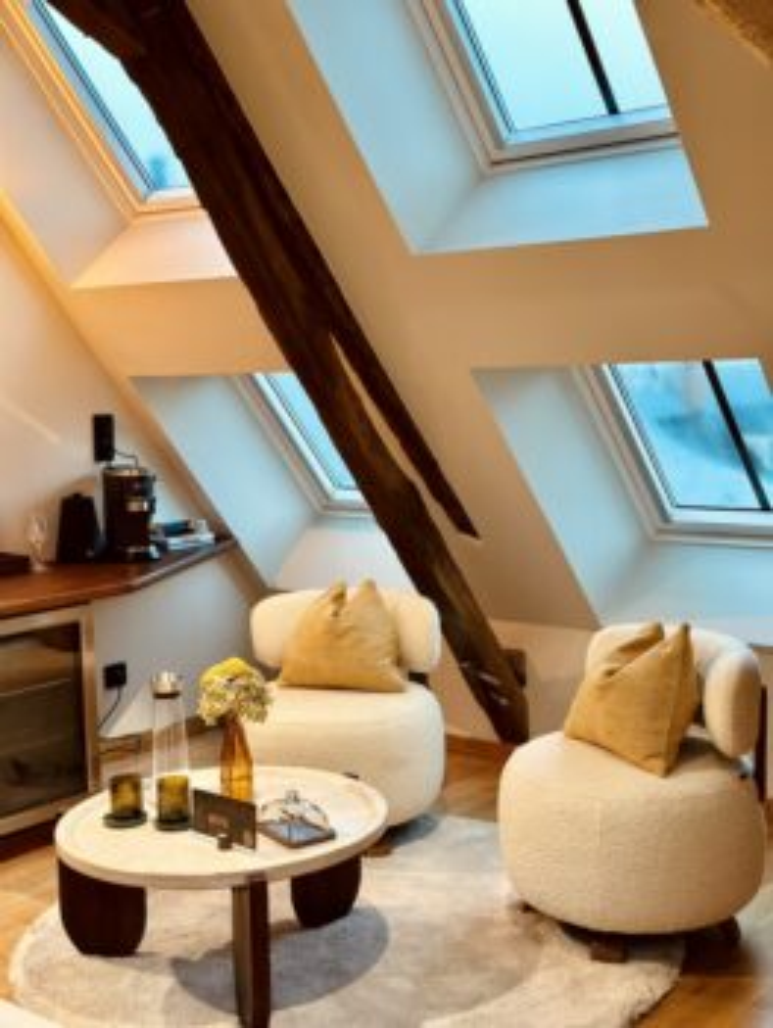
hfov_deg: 30.3
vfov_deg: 39.6
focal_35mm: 48
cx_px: 386
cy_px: 514
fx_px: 1427
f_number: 1.78
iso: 320
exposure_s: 1/60
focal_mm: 6.86
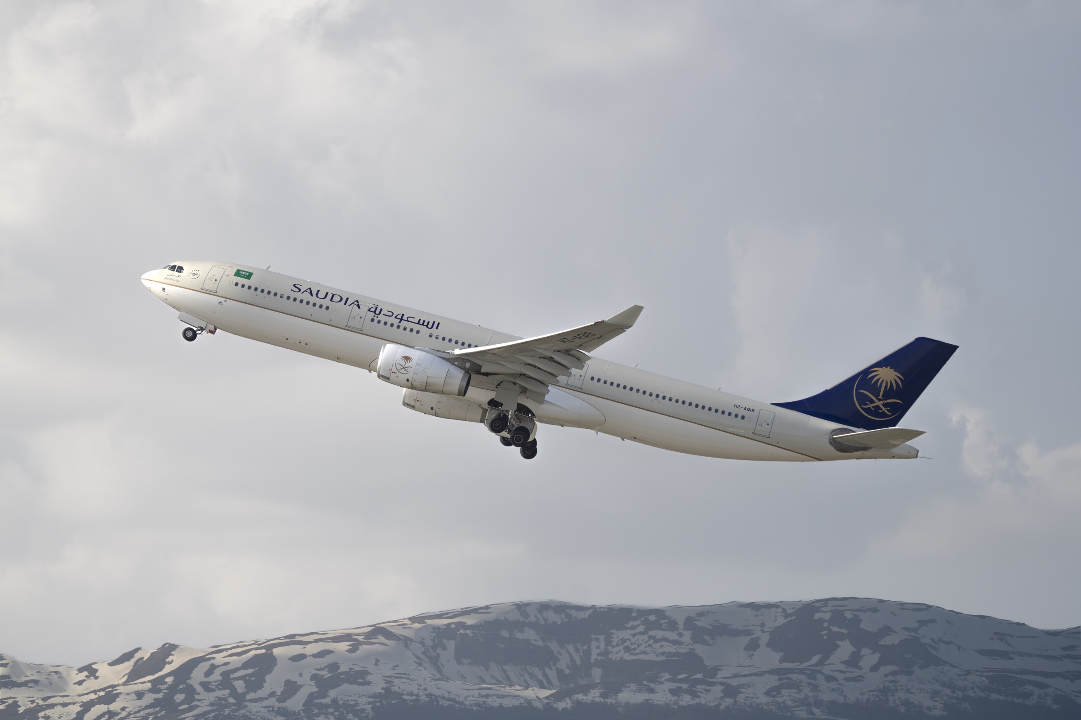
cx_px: 540
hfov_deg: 10.3
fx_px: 6005
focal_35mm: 200
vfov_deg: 6.9
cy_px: 360
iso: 200
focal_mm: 200
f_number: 5.6
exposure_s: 1/2000
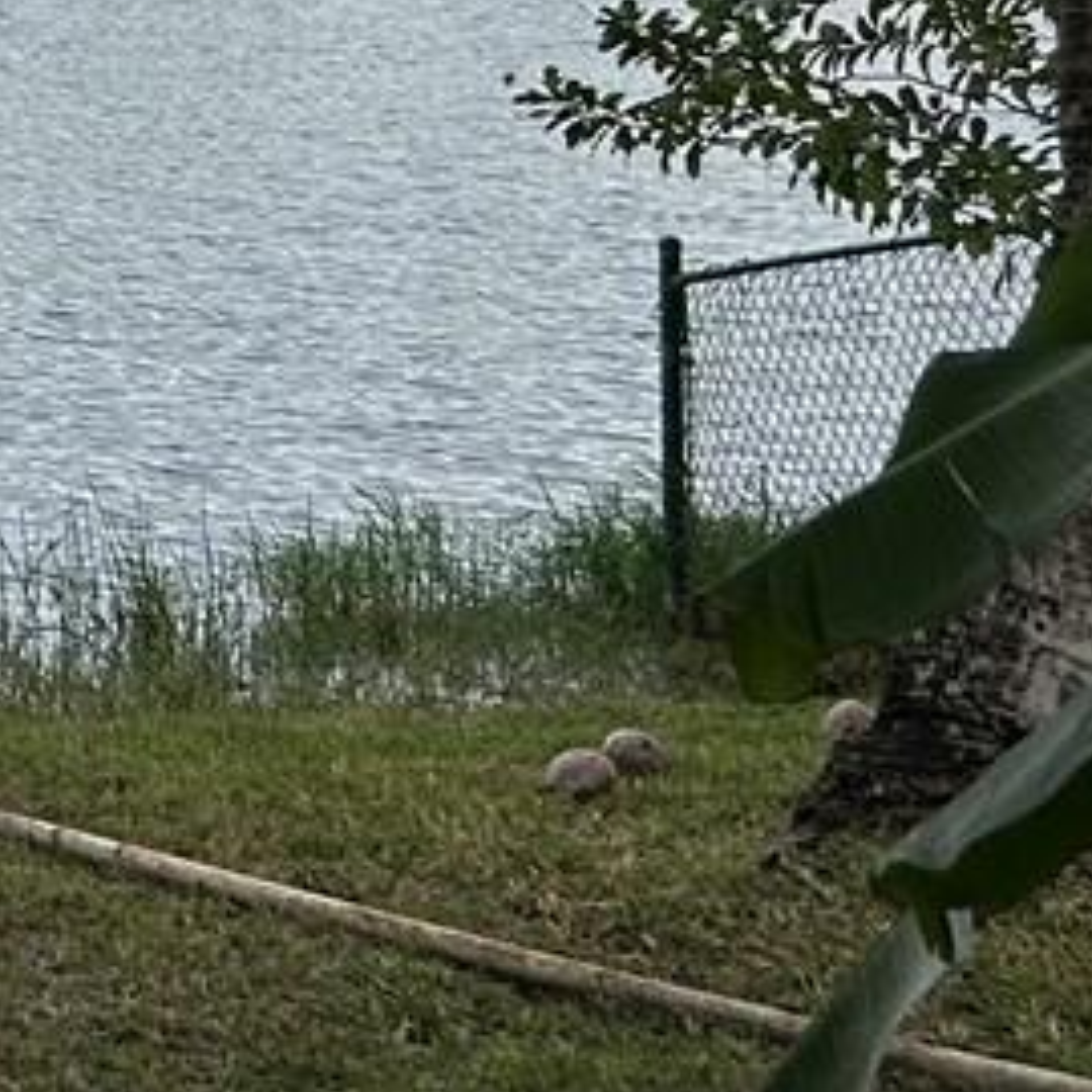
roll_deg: +0.0
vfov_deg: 12.2
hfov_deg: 11.3
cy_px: -554
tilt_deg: +2.1
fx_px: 4854
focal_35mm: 136
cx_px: -1270
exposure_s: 1/5882
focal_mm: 5.7
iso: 50
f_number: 1.5
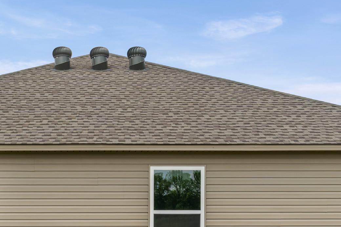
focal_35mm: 65
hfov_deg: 30.7
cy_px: 217
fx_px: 616
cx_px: 105
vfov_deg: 20.4
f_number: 9
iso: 250
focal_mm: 18
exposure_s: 1/80
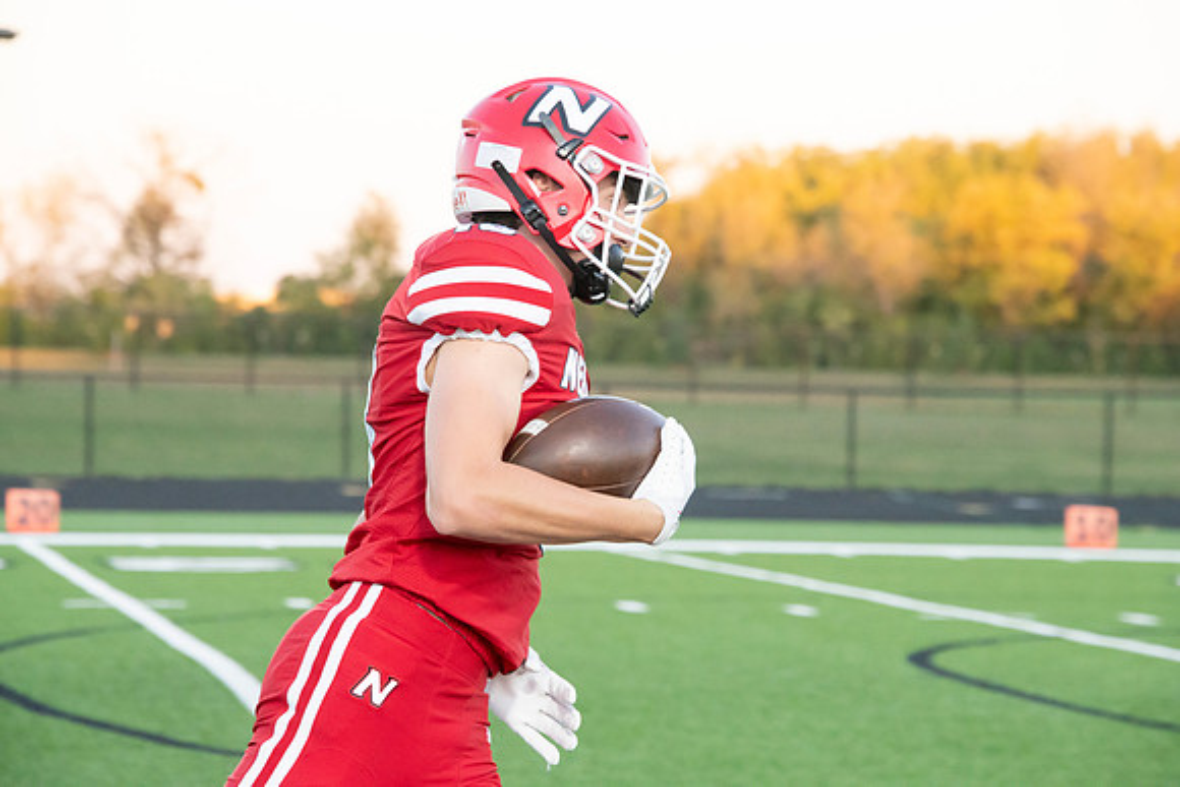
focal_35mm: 210
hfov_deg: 9.8
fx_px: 6885
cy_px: 394
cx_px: 590
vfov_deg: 6.5
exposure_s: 1/500
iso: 8000
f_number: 9
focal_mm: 210
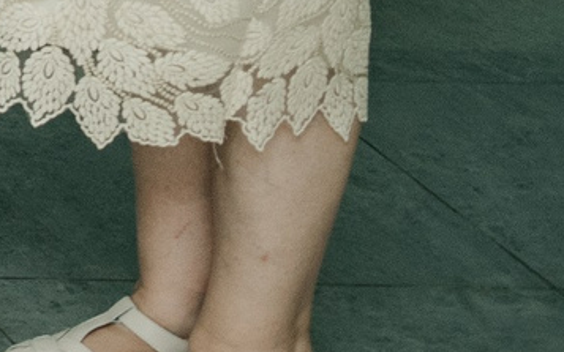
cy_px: -913
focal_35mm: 265
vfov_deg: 4.6
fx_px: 4073
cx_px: -1671
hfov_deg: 6.4
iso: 160
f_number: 4
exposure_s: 1/160
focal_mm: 29
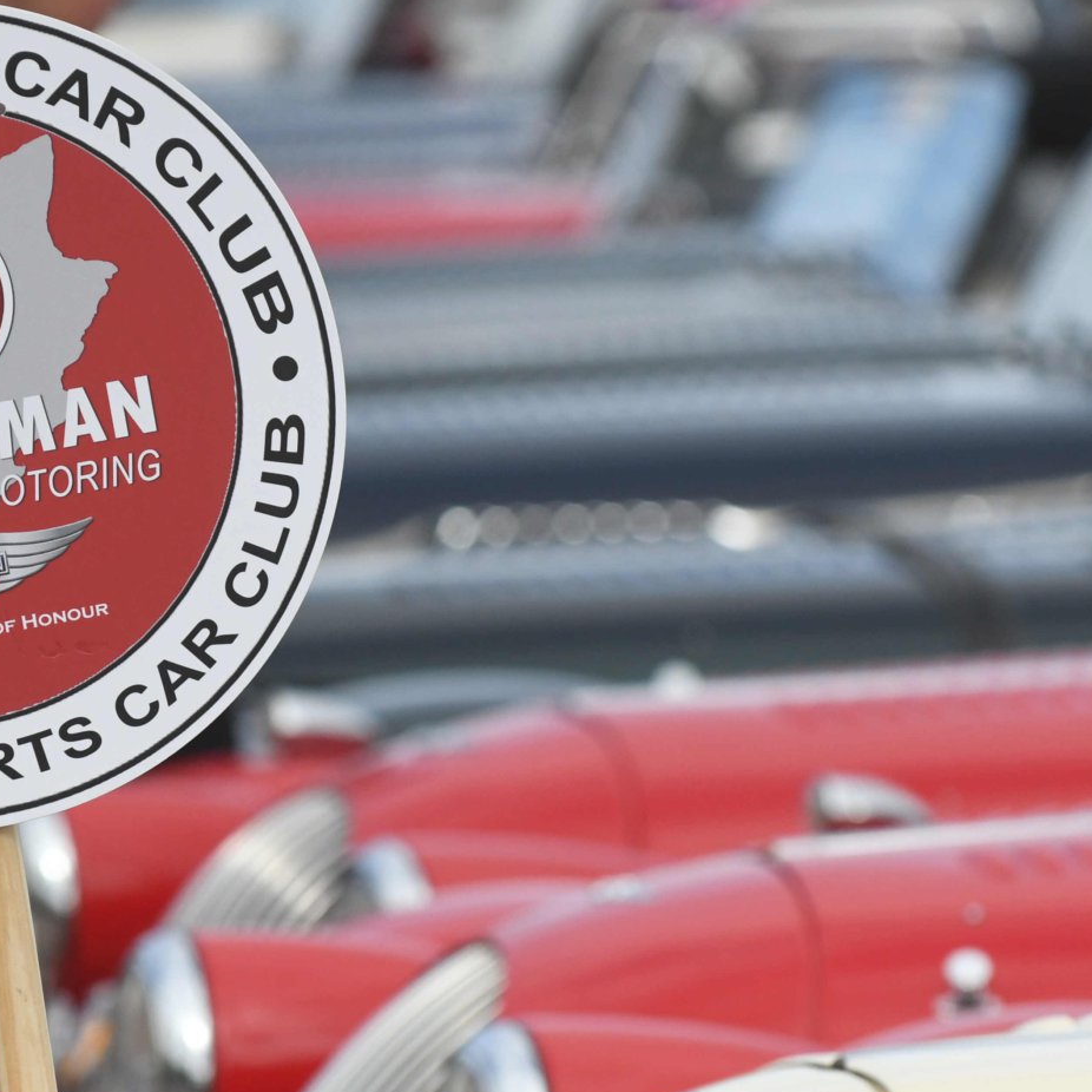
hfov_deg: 3.1
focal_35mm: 564
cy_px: 415
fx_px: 20129
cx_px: 386
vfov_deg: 3.1
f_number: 4.5
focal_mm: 200
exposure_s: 1/6400
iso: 1000
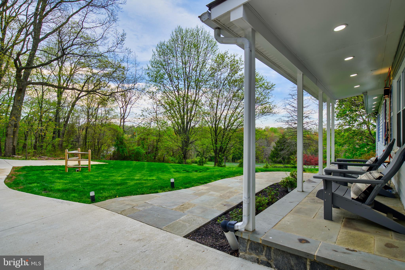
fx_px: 214
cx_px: 202
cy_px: 135
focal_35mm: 19
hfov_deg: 86.9
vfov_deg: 64.5
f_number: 16
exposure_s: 1/200
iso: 320
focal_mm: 19
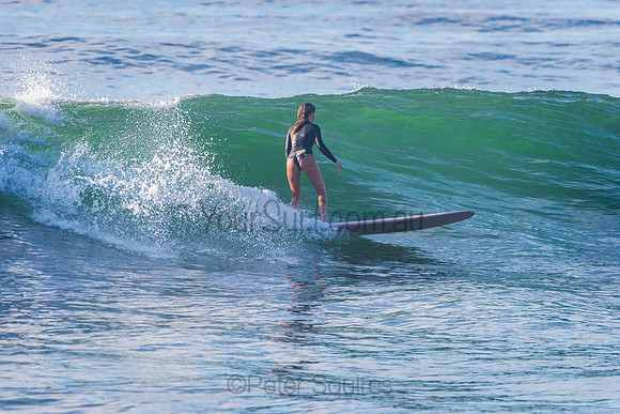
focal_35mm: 500
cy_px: 207
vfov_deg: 2.8
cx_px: 310
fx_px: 8613
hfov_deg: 4.1
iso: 320
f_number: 5.6
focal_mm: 500
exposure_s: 1/2000
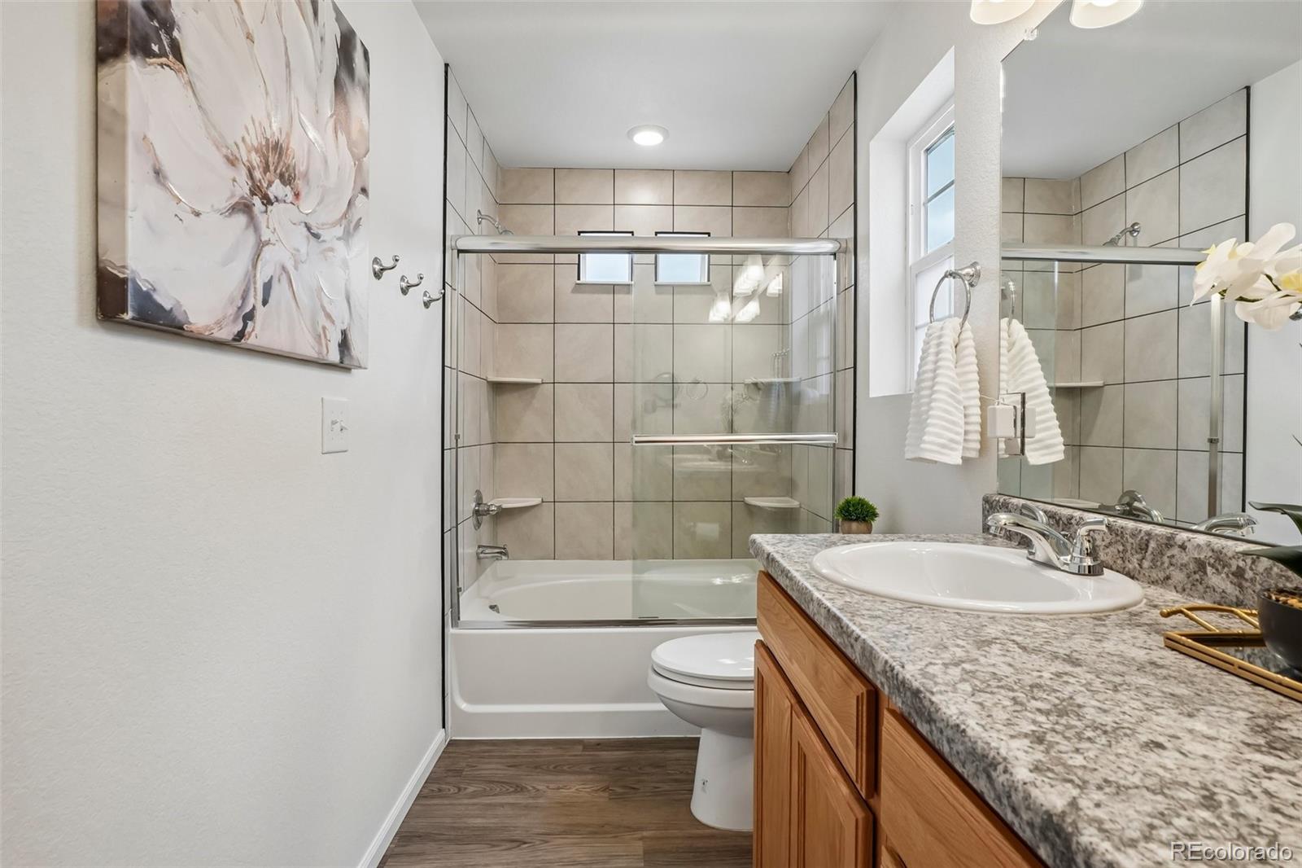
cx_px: 651
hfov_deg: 95.0
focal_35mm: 16
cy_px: 434
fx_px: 597
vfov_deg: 72.0
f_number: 8
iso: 200
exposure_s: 1/30
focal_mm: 11
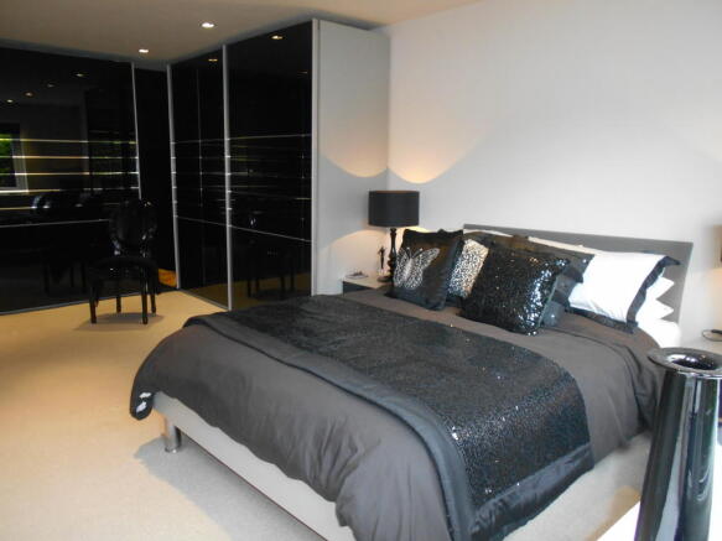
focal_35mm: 26
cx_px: 361
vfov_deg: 53.0
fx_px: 542
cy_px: 270
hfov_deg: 67.3
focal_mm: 4.6
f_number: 3.2
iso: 320
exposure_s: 1/25
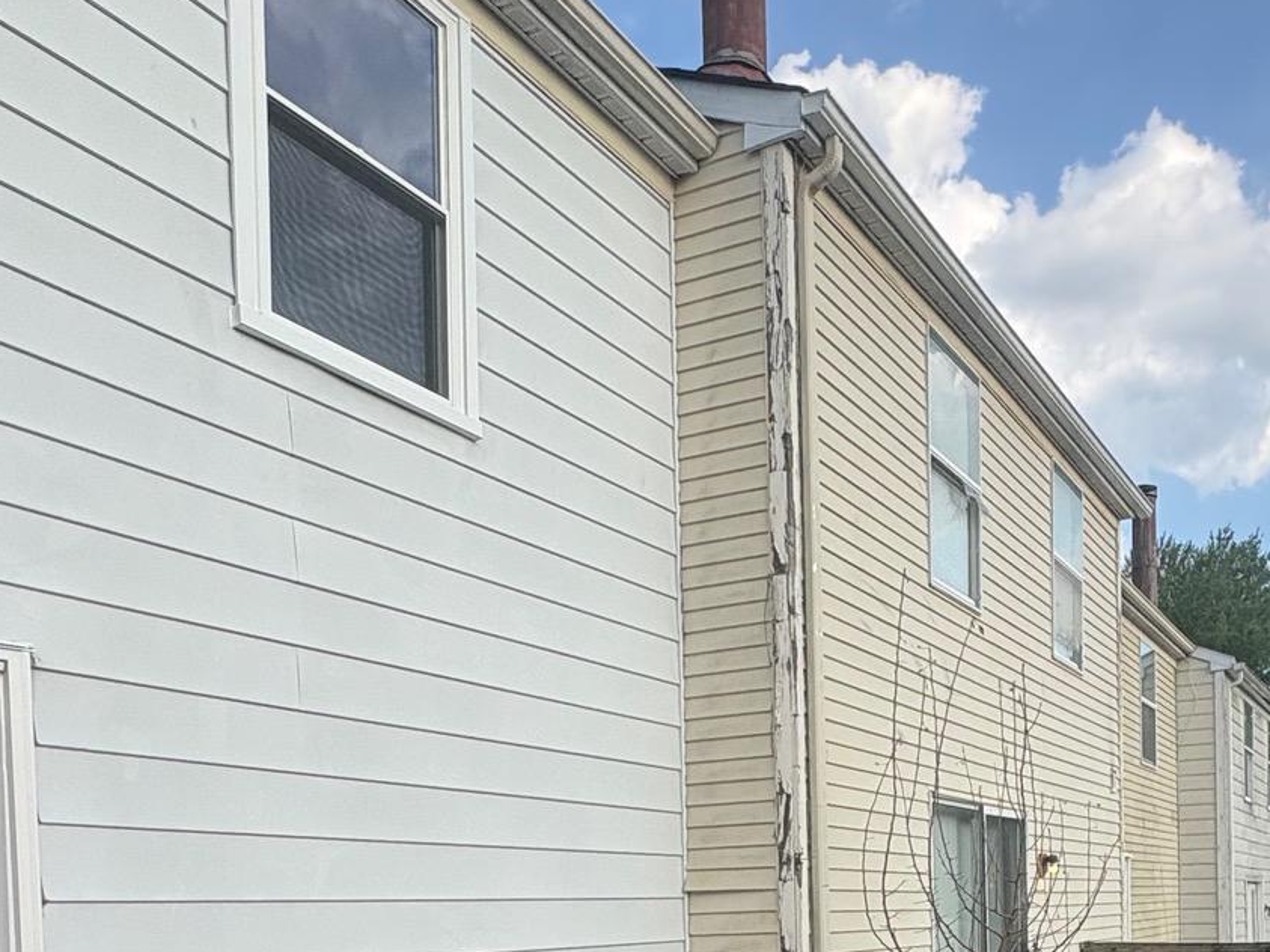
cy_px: 932
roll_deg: +1.1
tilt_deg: +0.0
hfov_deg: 52.8
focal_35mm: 34
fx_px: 1247
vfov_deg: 37.7
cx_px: 862
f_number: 2.2
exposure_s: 1/787
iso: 40
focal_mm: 2.22
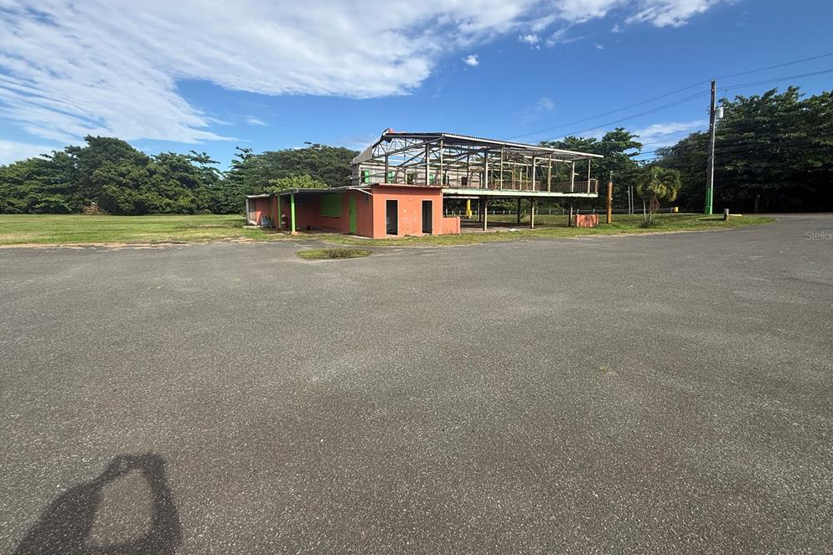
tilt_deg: -4.1
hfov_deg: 100.4
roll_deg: +0.6
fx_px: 347
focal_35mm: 15
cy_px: 235
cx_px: 427
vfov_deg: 76.8
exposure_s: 1/1656
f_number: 2.2
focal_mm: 2.22
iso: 50
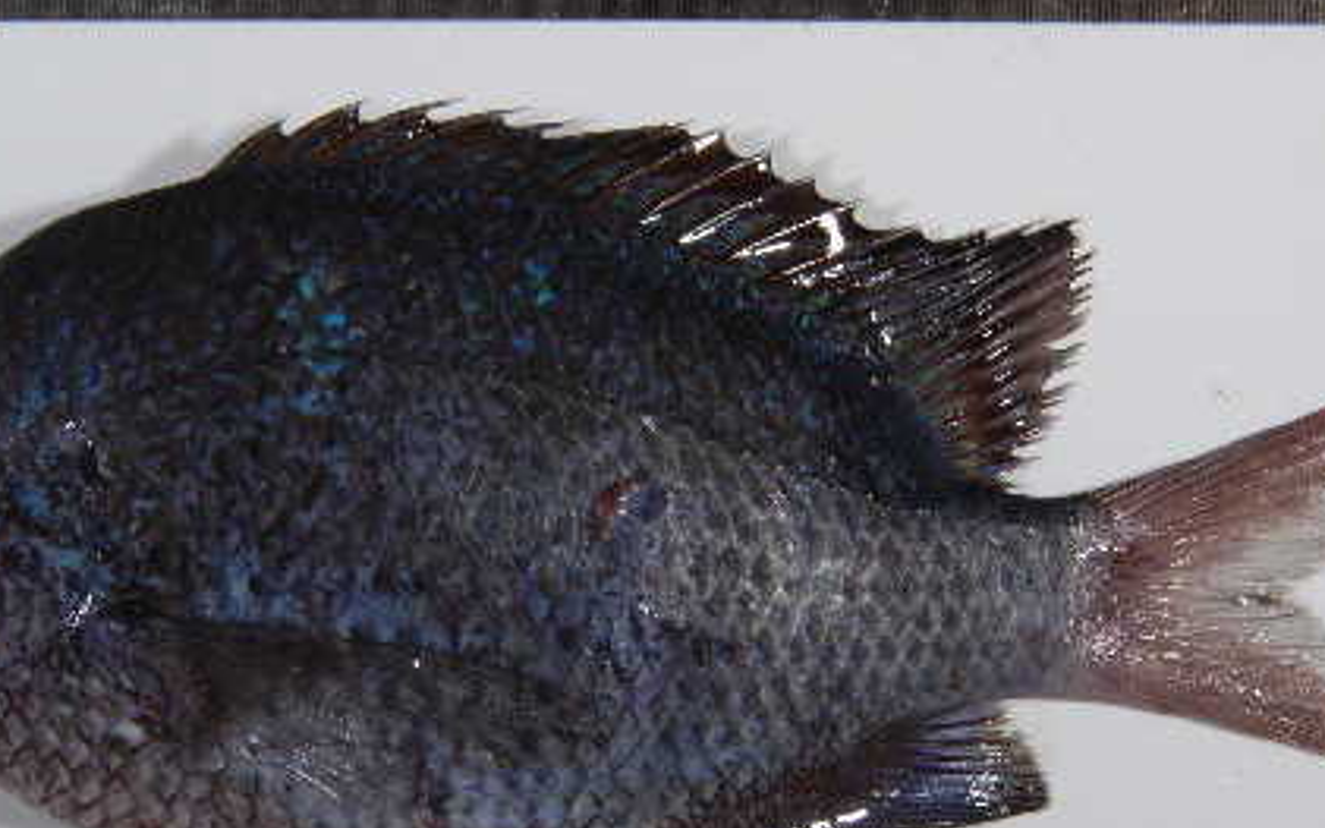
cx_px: 662
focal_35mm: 93
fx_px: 3358
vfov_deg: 14.0
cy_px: 535
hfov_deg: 22.3
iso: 100
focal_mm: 40
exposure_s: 1/100
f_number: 29
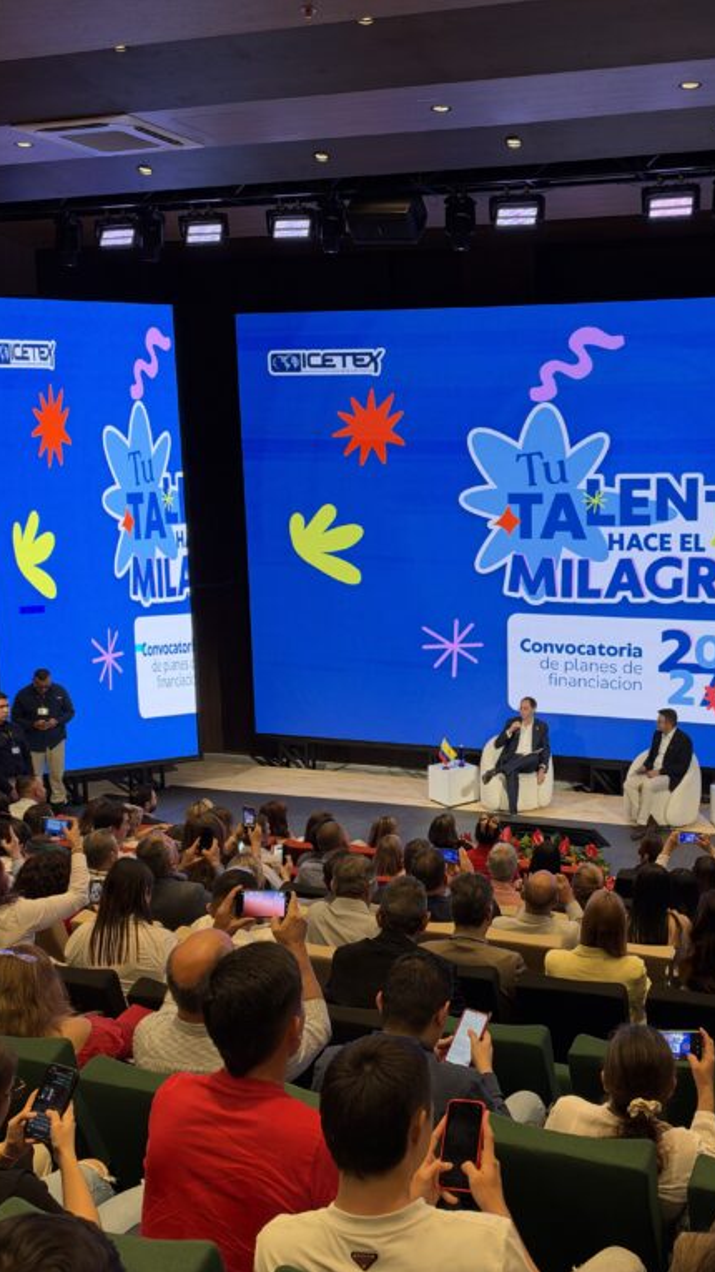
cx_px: 550
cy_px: 637
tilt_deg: -9.4
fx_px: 1180
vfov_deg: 56.6
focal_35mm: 35
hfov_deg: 32.9
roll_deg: +0.5
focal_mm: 6.93
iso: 200
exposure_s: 1/120
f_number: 1.8
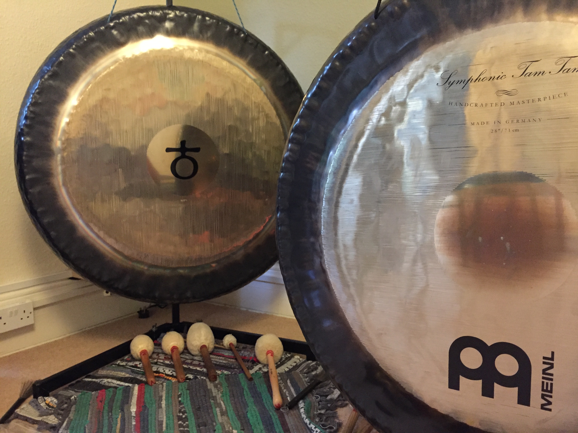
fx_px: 484
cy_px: 216
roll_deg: -0.9
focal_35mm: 29
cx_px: 289
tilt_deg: -7.1
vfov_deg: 48.2
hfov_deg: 61.7
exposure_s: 1/17
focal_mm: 4.15
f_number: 2.2
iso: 640
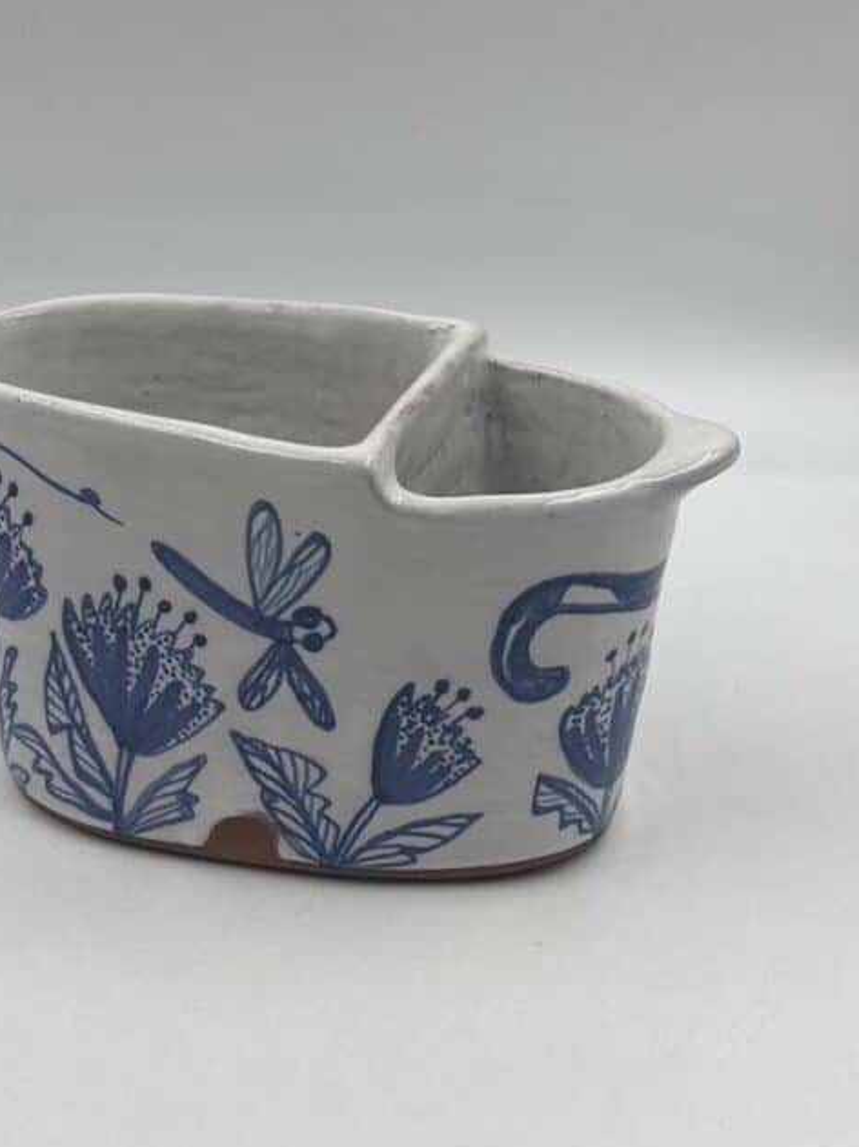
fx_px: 2020
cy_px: 519
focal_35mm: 61
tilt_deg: -26.3
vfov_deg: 31.7
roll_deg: -1.5
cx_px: 331
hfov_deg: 24.0
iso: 64
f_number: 1.78
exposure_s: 1/594
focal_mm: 6.86
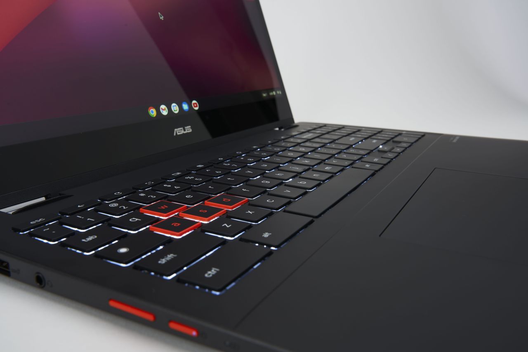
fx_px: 469
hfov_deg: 58.7
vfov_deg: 41.1
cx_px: 264
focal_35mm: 32
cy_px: 176
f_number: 16
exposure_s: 5
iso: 100
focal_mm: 32
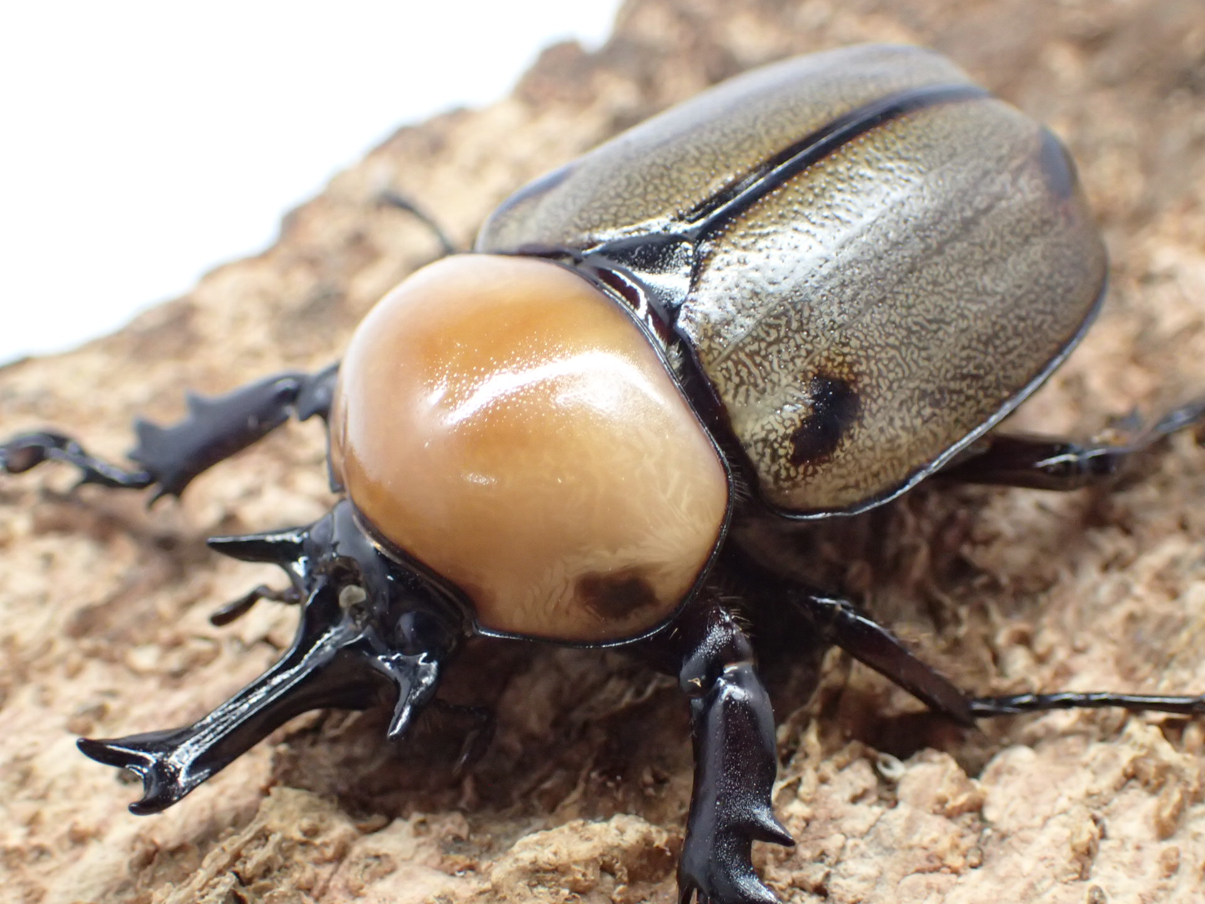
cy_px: 452
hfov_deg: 24.4
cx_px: 602
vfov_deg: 18.4
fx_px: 2785
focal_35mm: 80
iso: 800
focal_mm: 14.41
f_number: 4.4
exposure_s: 1/100
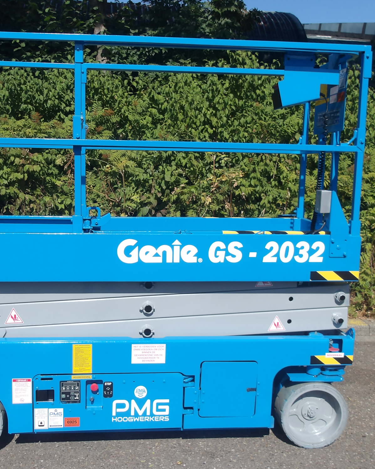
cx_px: 145
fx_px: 499
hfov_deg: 40.9
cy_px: 232
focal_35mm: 36
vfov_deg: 50.3
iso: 100
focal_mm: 4.9
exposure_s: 1/117
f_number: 10.4
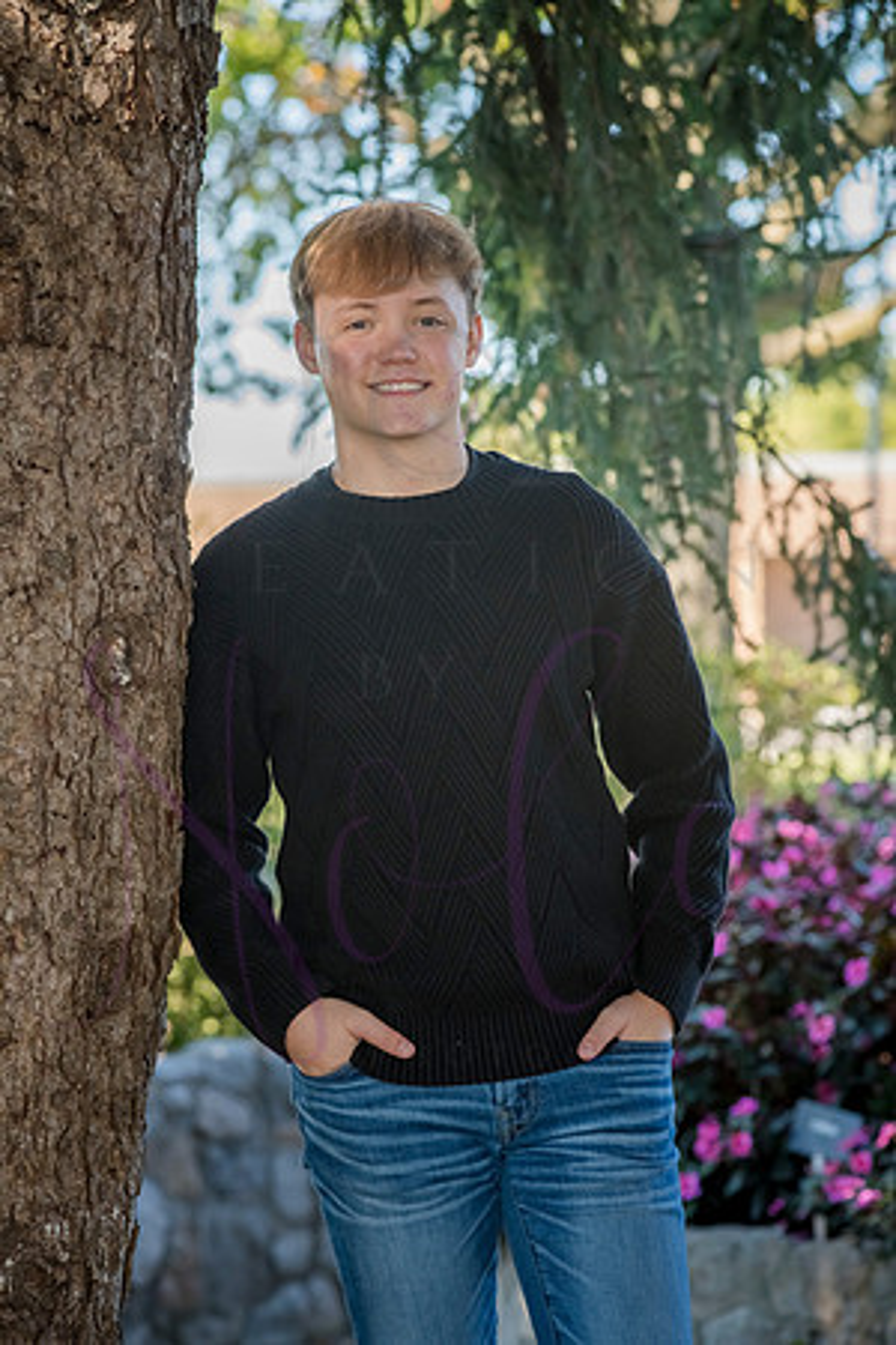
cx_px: 448
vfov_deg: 17.1
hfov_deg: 11.4
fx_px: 4480
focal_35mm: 120
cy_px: 672
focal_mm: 120
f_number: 6.3
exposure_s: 1/400
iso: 800
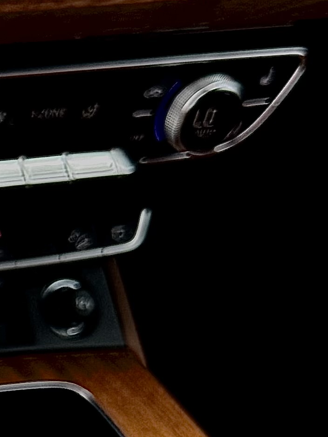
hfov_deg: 9.0
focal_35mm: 146
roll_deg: -7.9
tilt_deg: -37.3
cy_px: 403
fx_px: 1845
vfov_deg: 13.4
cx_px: -493
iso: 160
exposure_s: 1/80
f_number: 1.78
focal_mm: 6.76
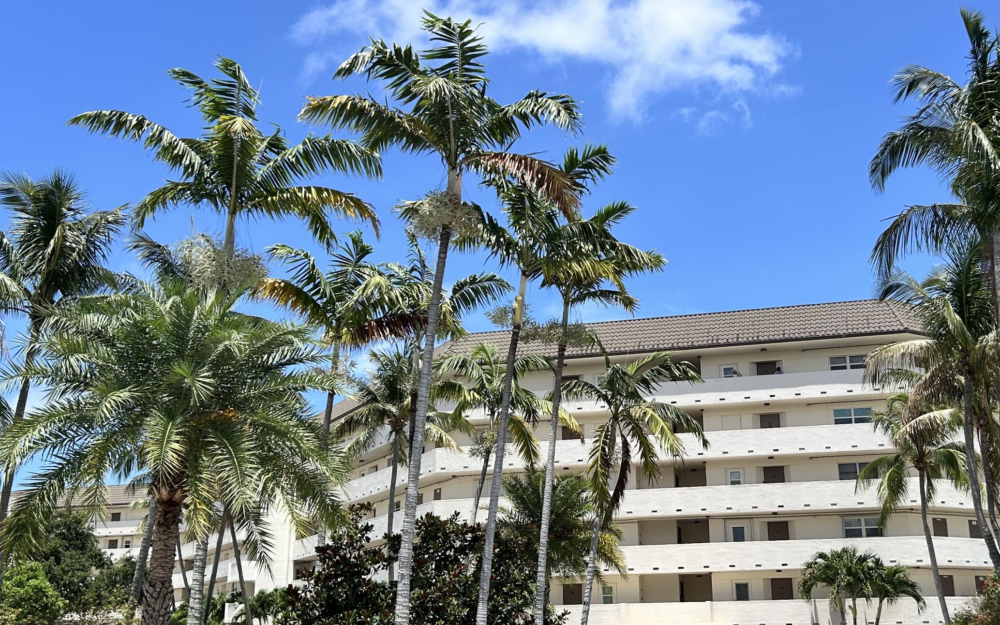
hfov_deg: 49.0
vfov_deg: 32.0
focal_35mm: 40
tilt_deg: +16.3
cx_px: 592
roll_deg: +1.8
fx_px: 1090
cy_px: 314
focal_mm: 5.7
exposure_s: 1/4115
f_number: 1.5
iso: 50
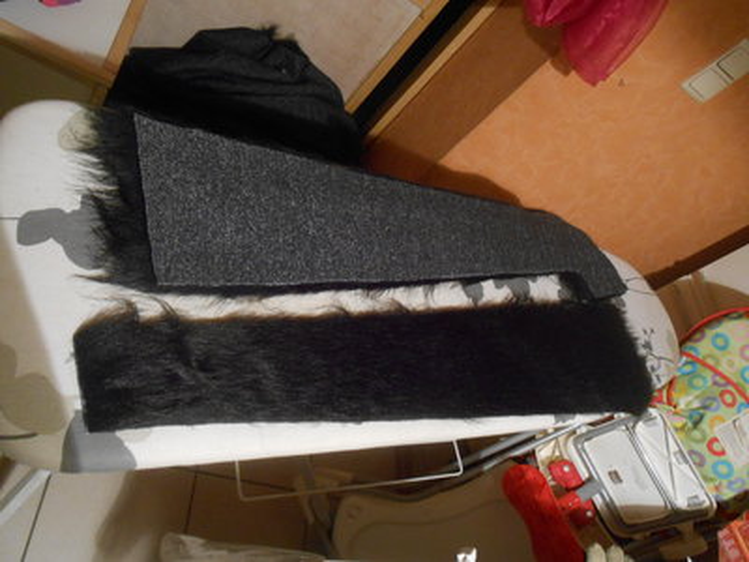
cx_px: 374
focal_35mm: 26
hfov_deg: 67.3
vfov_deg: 53.1
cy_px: 281
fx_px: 563
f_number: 3.5
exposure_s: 1/6
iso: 400
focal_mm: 4.6
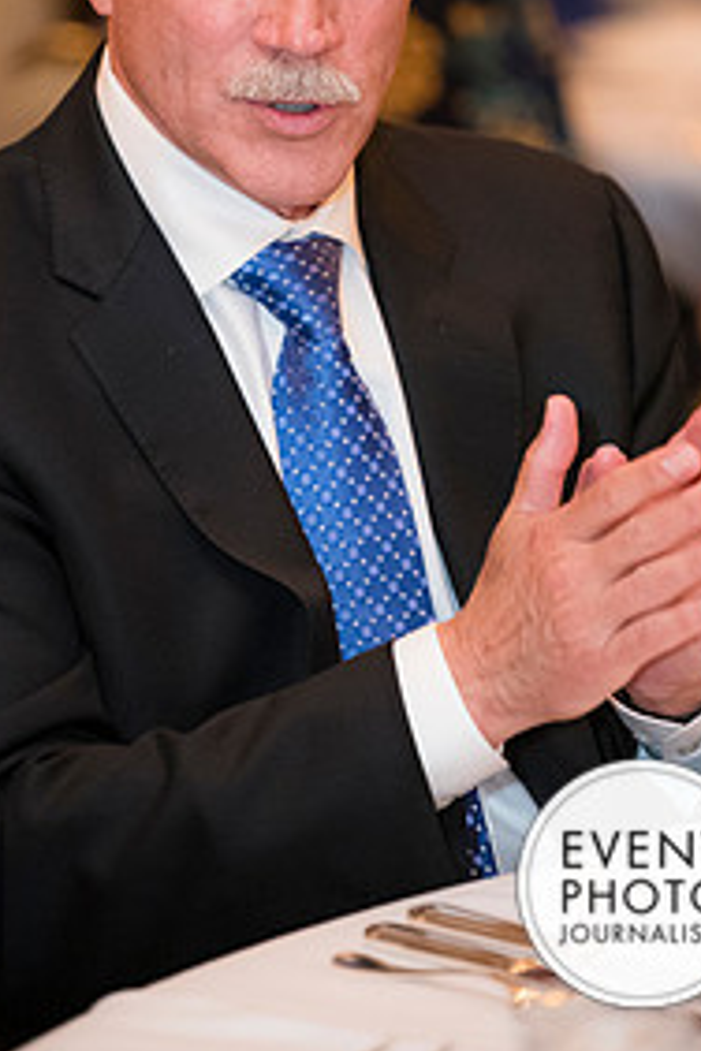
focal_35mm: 319
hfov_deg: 4.3
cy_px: 287
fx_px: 9317
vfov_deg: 6.5
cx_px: 328
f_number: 2.8
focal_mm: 200
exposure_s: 1/125
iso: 6400
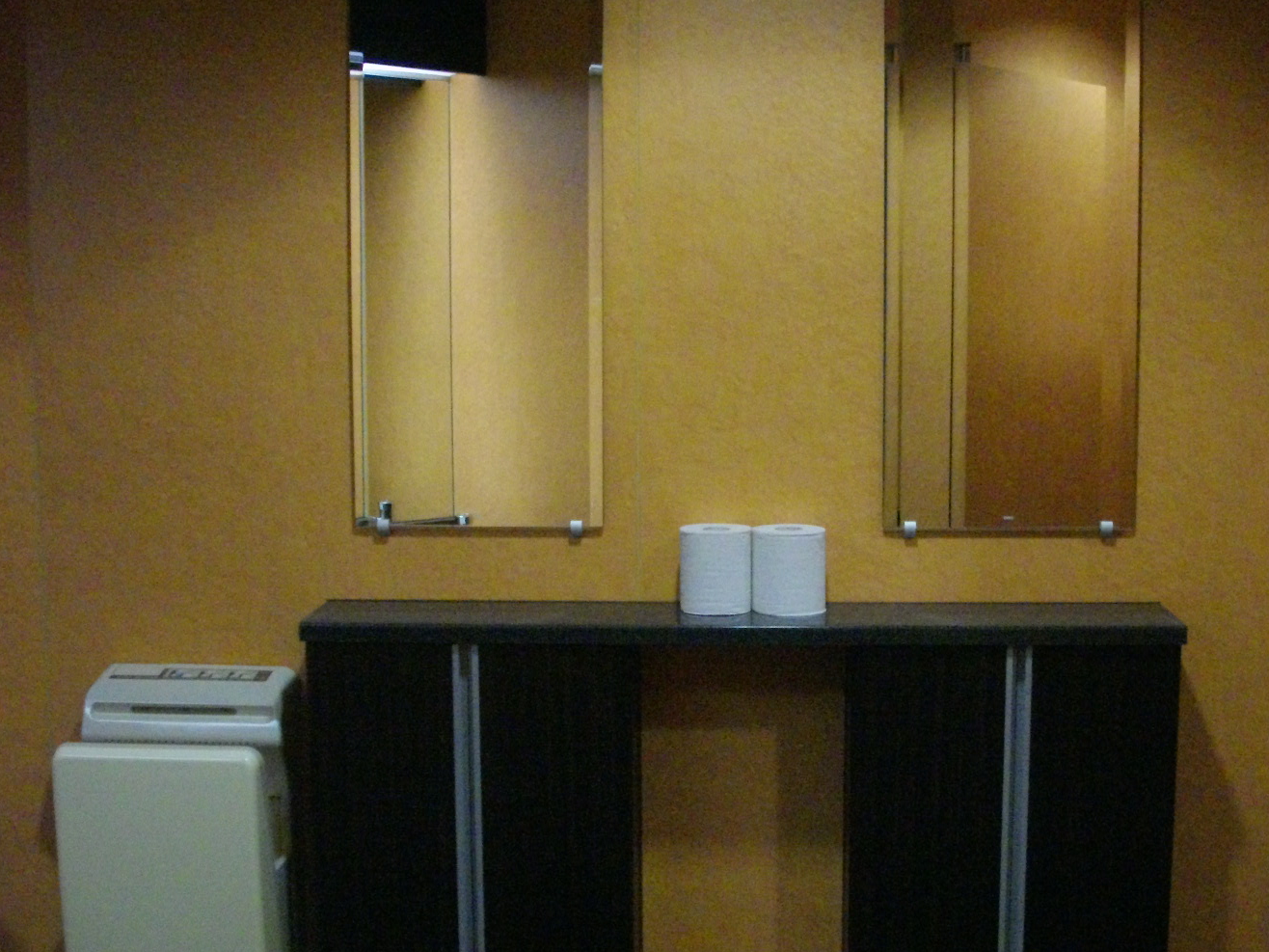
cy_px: 507
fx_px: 1650
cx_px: 731
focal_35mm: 45
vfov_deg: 32.2
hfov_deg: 42.0
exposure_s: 1/30
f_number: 2.8
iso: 800
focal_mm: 6.2
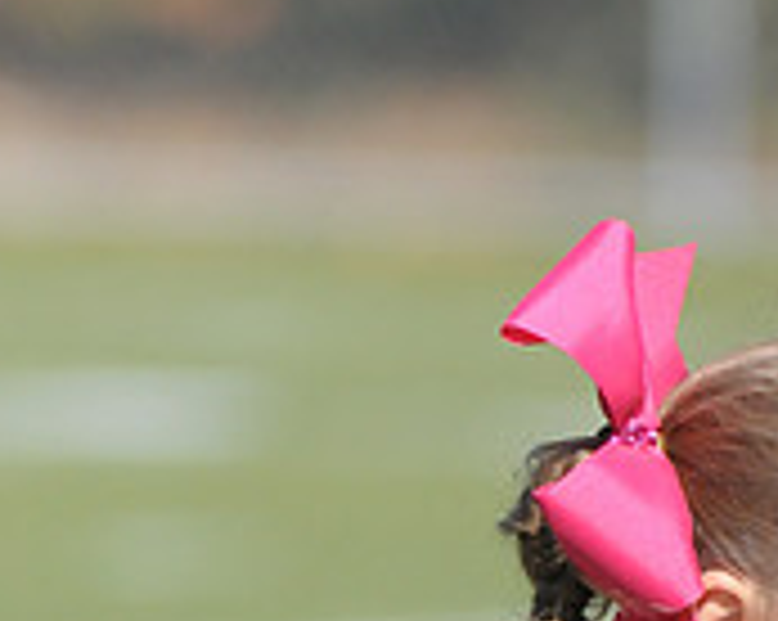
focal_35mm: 1037
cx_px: 641
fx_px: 23851
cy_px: 909
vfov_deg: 1.5
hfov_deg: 1.9
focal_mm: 220
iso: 1000
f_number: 4
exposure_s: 1/8000
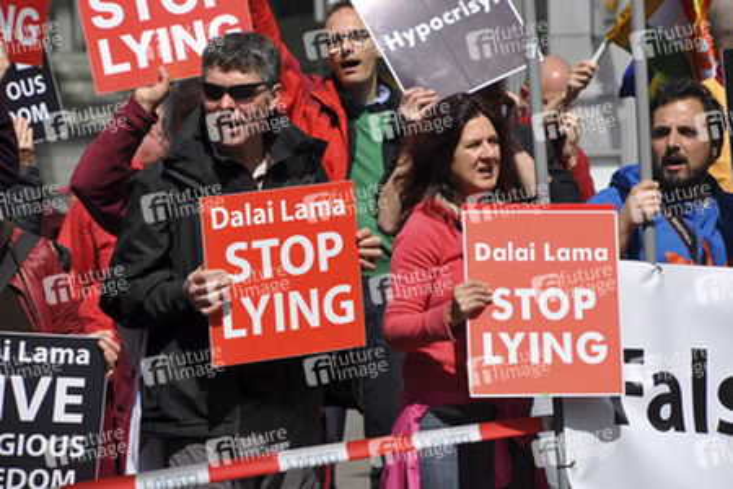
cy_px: 244
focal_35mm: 202
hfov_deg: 10.2
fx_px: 4123
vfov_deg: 6.8
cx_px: 366
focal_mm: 135
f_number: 7.1
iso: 200
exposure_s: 1/800
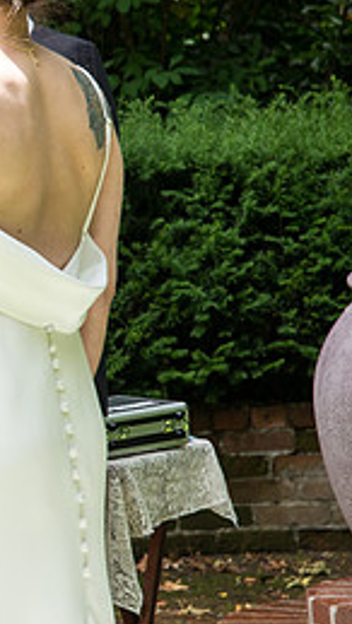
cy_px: 228
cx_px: -282
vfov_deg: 13.1
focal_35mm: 164
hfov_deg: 7.2
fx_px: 2717
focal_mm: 70
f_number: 5
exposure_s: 1/400
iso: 500
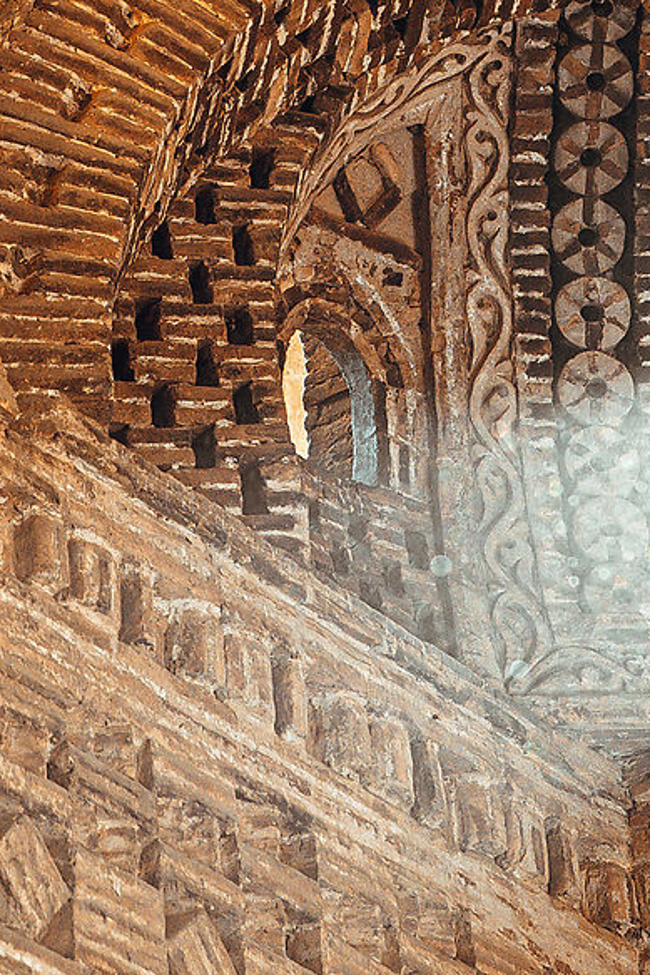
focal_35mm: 144
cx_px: -87
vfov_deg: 14.0
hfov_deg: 9.4
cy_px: -38
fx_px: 3897
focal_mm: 35
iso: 800
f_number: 2
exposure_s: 1/125
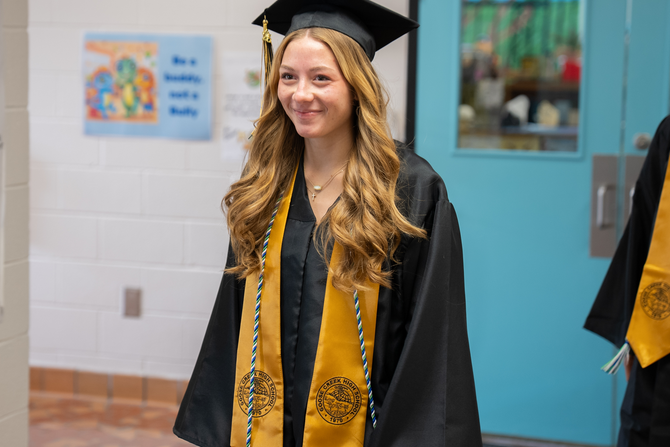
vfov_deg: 15.7
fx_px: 1620
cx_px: 296
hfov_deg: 23.4
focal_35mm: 87
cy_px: 188
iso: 640
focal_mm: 66
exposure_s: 1/125
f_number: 2.8
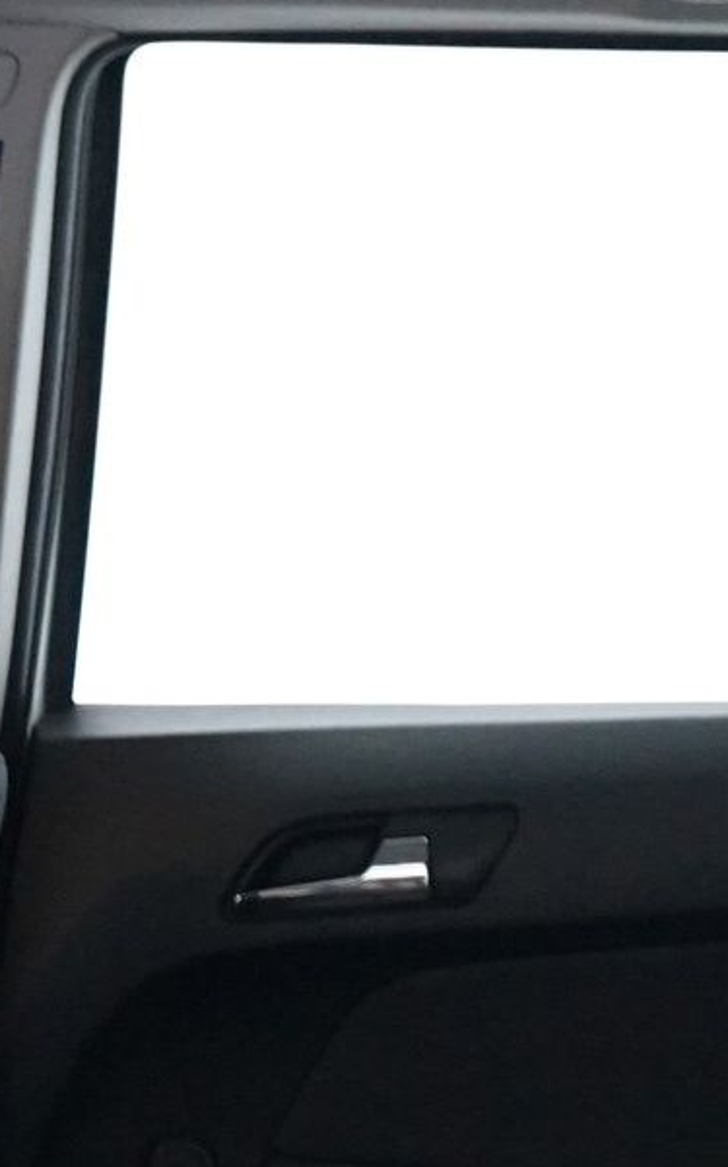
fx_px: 3909
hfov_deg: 10.6
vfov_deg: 16.1
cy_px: 1496
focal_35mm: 123
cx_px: 520
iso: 4000
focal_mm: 29
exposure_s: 1/13
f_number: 4
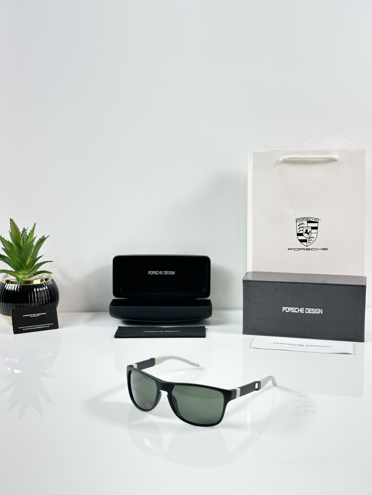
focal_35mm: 48
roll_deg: +0.3
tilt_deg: -10.6
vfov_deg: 39.7
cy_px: 248
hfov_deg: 30.3
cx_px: 186
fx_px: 688
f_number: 1.78
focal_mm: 6.86
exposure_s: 1/100
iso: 64
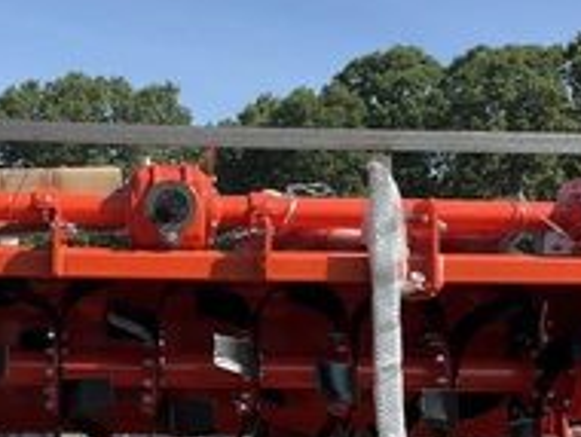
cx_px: 156
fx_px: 1025
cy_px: 241
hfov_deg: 31.2
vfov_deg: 24.1
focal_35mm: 61
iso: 25
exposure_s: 1/1121
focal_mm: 3
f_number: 1.8
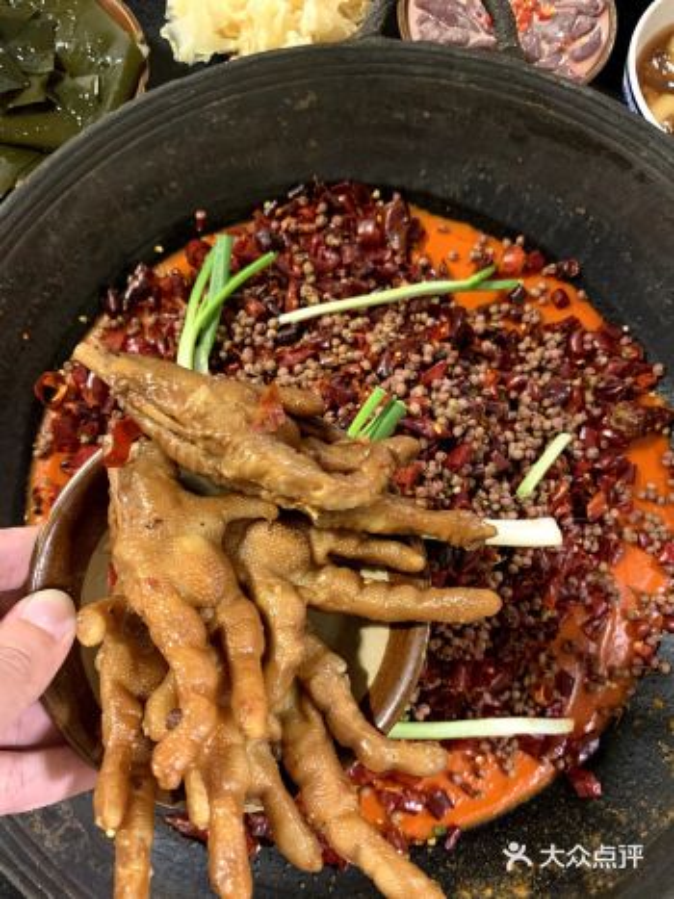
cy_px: 450
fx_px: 675
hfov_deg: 53.0
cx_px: 337
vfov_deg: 67.3
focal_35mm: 26
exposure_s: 1/58.1
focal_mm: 4.25
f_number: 1.8
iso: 400
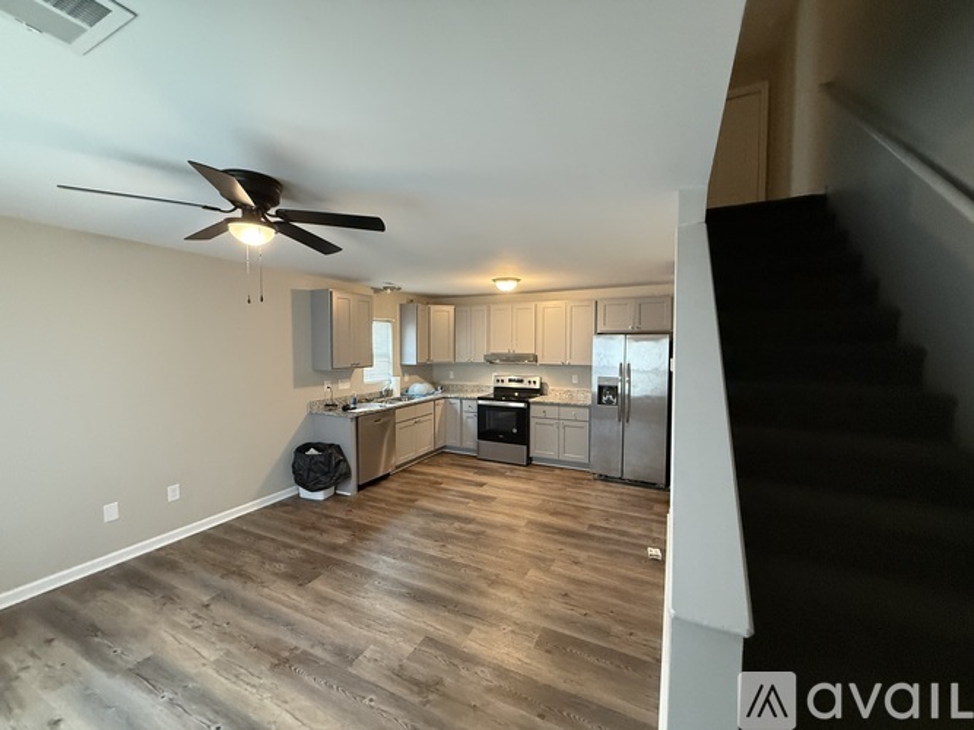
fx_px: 394
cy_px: 365
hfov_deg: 102.1
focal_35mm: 14
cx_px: 487
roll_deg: -0.4
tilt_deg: -1.1
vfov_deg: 85.7
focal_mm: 2.22
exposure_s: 1/60
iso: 500
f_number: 2.2
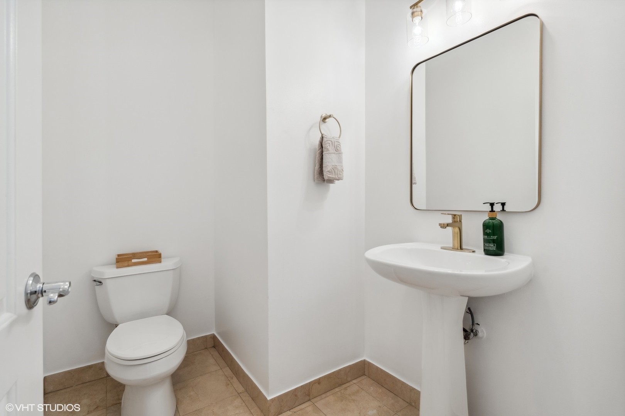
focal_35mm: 16
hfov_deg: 96.7
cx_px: 312
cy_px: 208
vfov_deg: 73.7
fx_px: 278
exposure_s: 1/25
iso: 320
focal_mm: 16
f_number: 7.1
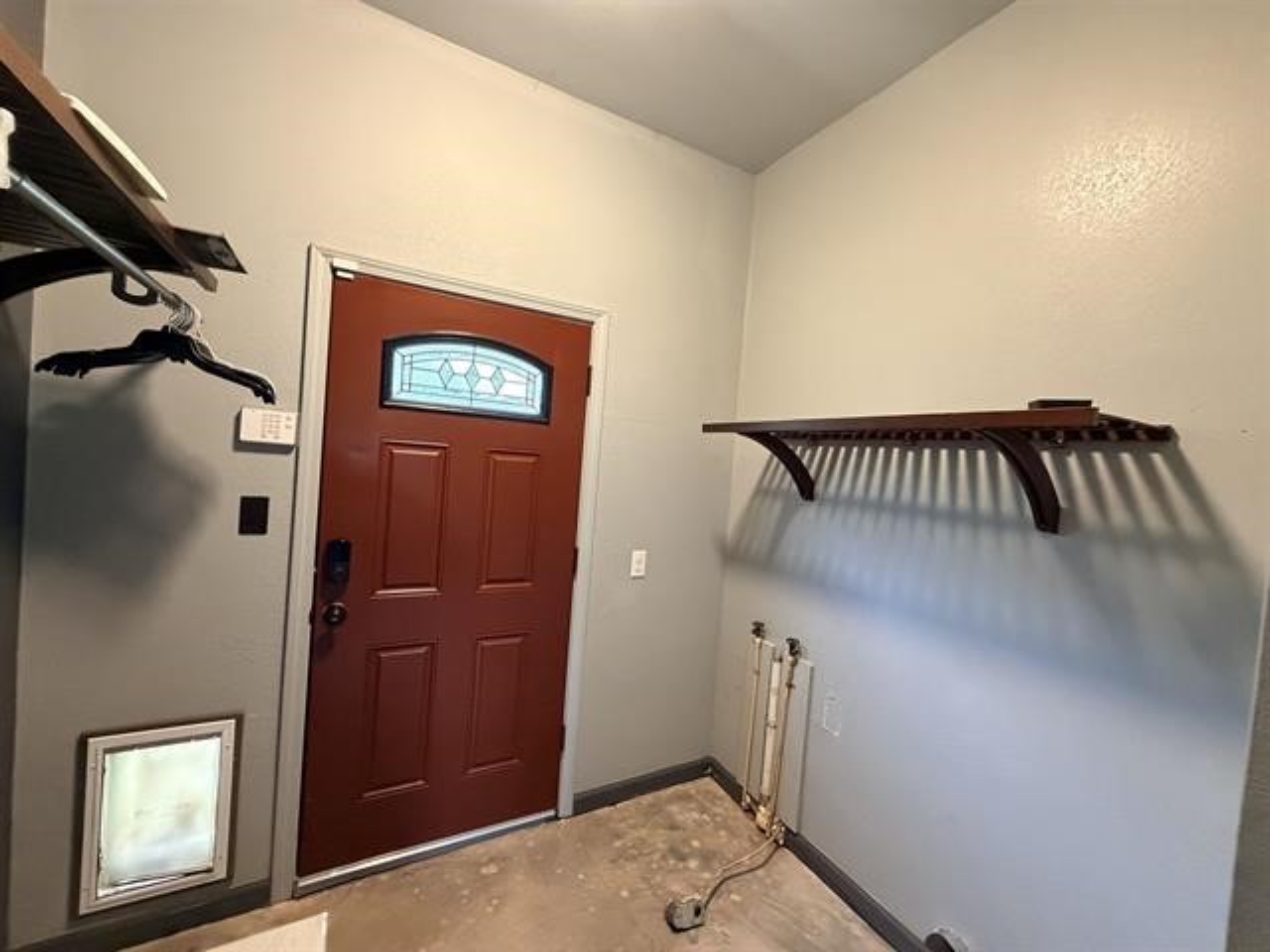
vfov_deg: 85.7
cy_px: 476
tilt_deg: -0.6
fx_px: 514
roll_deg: -4.2
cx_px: 635
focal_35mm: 14
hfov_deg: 102.1
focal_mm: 2.22
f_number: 2.2
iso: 640
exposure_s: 1/60
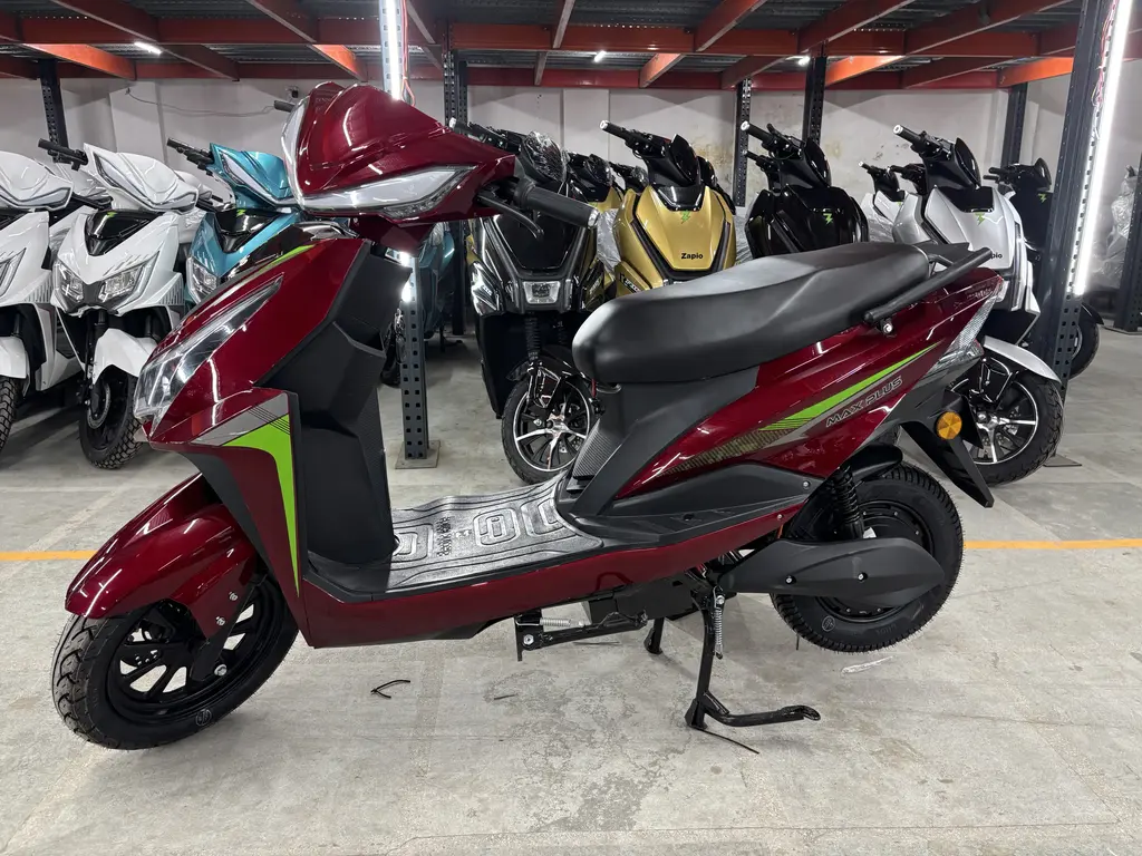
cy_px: 428
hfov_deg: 67.3
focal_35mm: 26
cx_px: 571
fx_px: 858
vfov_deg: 53.1
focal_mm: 5.96
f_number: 1.6
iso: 160
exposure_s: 1/50
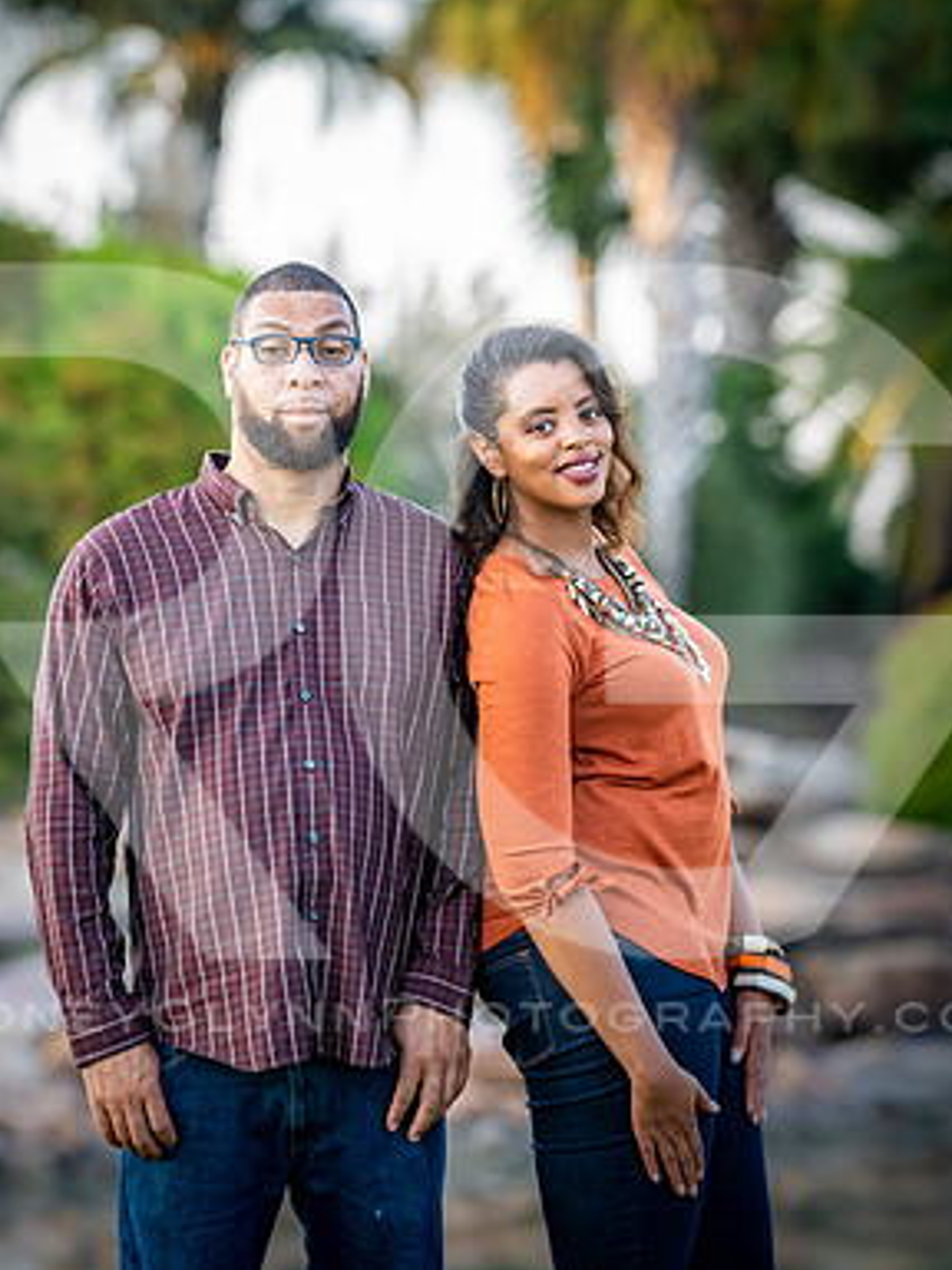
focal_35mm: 223
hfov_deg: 6.7
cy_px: 706
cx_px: 576
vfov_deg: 8.9
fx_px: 8177
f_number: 2.8
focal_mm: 135
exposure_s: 1/250
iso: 400
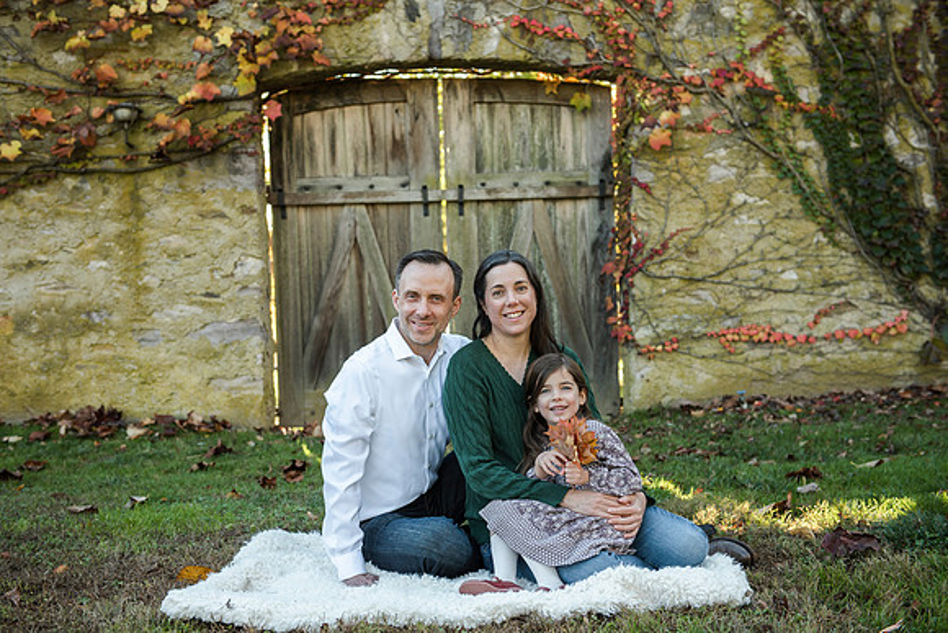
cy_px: 317
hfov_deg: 40.0
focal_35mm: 49
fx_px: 1302
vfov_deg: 27.3
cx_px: 466
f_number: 3.5
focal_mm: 48
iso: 640
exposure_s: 1/640
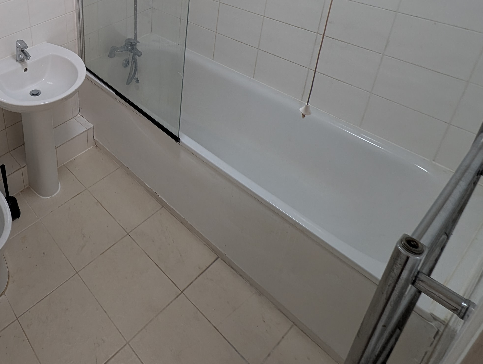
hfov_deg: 57.2
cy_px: 6
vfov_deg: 46.7
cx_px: 29
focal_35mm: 25
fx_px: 349
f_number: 1.95
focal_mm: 2.23
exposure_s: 1/25
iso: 38
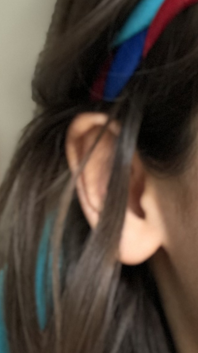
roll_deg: +0.7
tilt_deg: -1.0
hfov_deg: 6.0
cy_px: 231
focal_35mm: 199
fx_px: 1857
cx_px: 352
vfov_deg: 10.8
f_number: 2.4
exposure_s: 1/50
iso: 50
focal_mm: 6
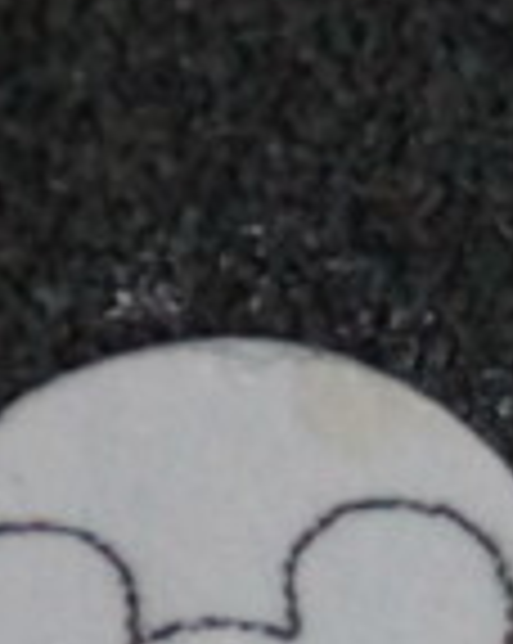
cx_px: 392
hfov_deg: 0.6
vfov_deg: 0.7
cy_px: 599
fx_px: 52379
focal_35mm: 2754
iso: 1600
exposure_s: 1/25
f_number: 6.3
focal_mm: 250
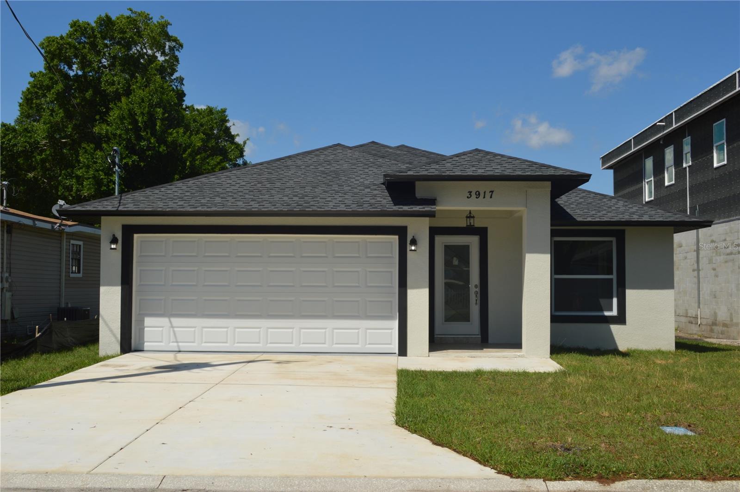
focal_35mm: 39
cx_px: 370
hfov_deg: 49.6
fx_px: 801
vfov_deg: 34.1
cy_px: 246
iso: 100
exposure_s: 1/200
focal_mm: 26
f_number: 11
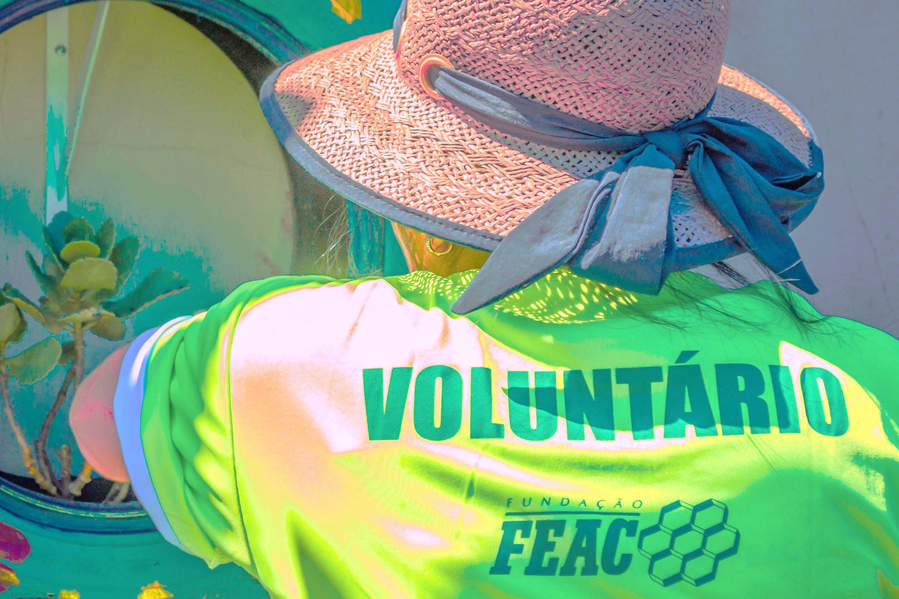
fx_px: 2672
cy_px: 219
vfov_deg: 12.8
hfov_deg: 19.0
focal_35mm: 107
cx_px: 303
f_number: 7.1
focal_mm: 50
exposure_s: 1/125
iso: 100
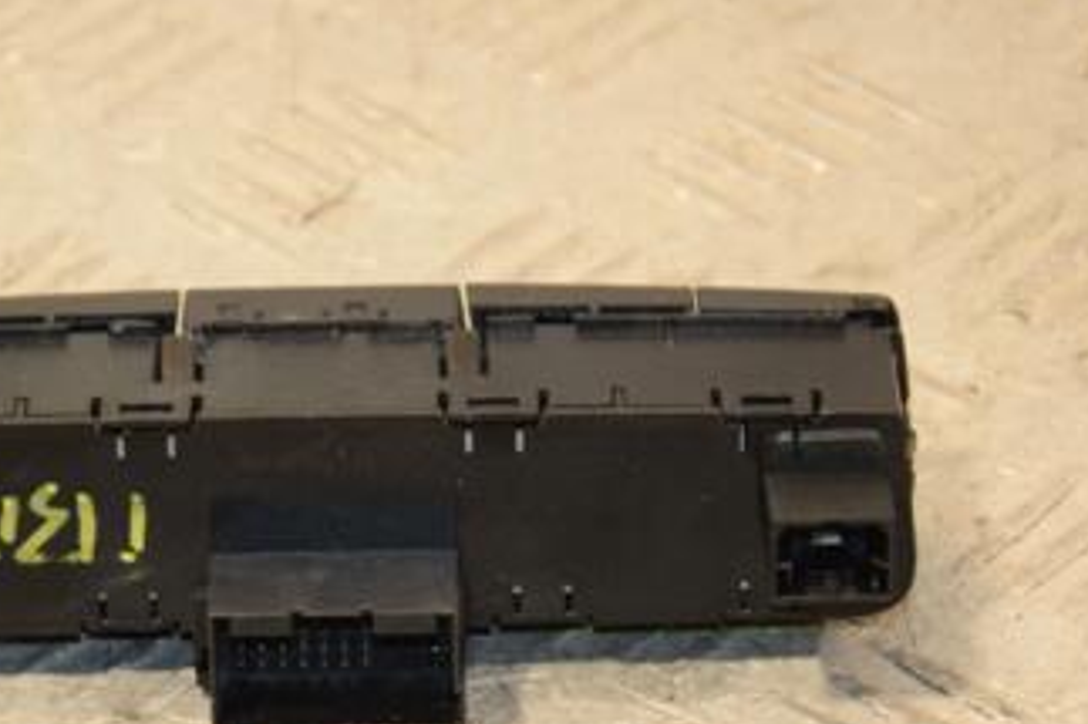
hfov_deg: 8.7
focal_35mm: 237
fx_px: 7157
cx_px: 418
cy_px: 532
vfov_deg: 5.8
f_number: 5.6
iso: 800
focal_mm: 85
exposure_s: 1/125
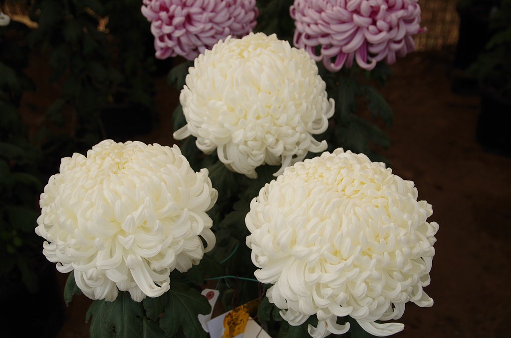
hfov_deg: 46.5
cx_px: 256
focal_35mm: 42
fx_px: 595
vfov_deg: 31.7
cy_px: 169
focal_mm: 28
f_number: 4
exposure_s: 1/800
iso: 100
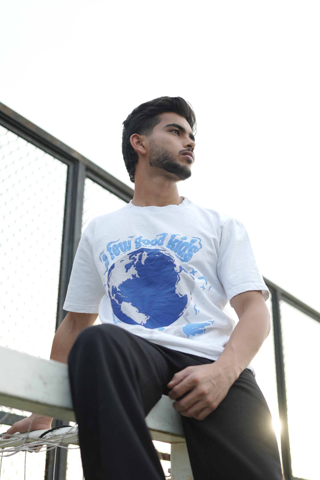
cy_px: 240
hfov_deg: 26.0
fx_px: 693
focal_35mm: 52
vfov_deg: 38.2
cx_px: 160
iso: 100
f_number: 1.8
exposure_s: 1/320
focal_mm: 35
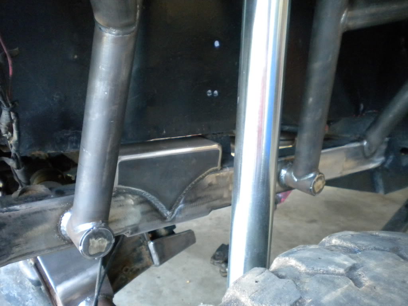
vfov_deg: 40.7
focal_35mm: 35
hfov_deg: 52.6
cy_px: 153
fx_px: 413
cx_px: 204
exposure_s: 1/56
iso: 632
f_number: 3.1
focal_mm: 6.3
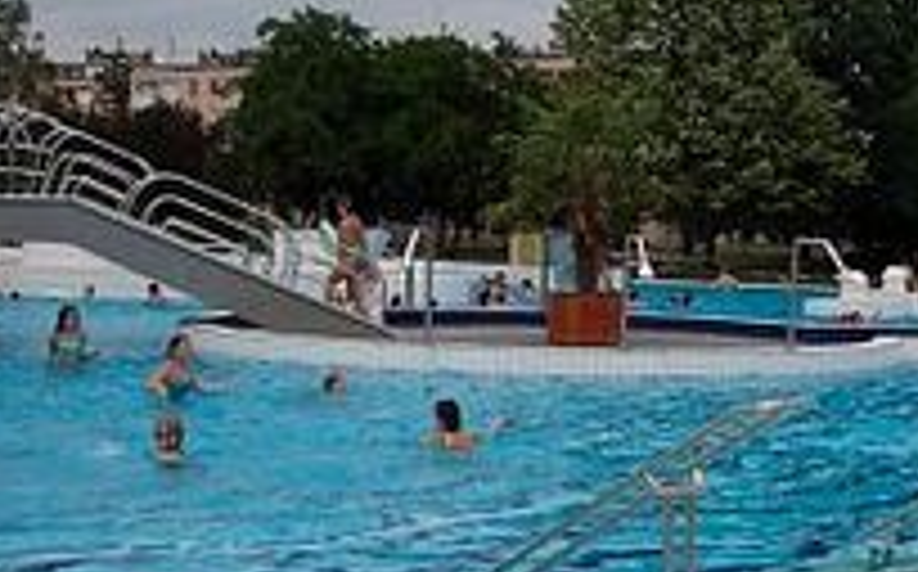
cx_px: 526
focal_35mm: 76
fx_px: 1899
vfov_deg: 17.1
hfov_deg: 27.1
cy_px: 227
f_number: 4.8
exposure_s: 1/1000
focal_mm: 8
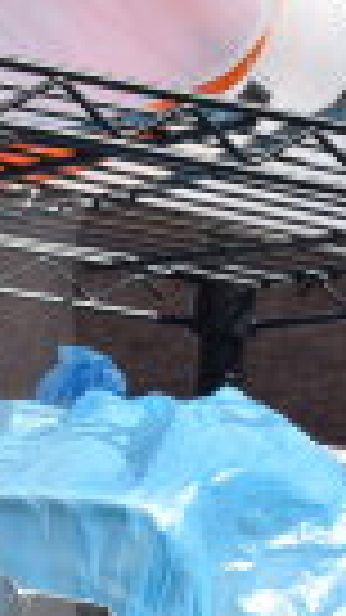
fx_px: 3319
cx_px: -315
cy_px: 555
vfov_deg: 10.5
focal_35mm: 203
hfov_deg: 5.8
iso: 200
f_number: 10
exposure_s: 1/400
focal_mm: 29
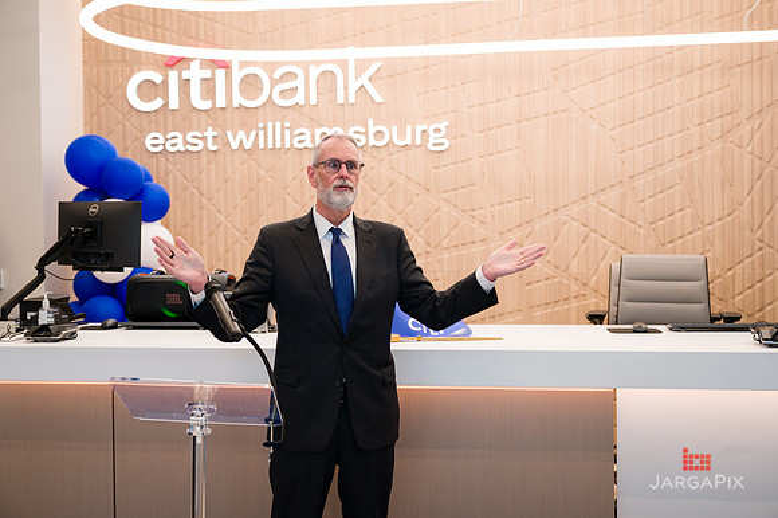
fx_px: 937
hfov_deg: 45.1
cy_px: 248
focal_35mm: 43
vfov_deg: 30.9
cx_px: 389
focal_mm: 41
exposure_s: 1/200
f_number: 3.2
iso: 400
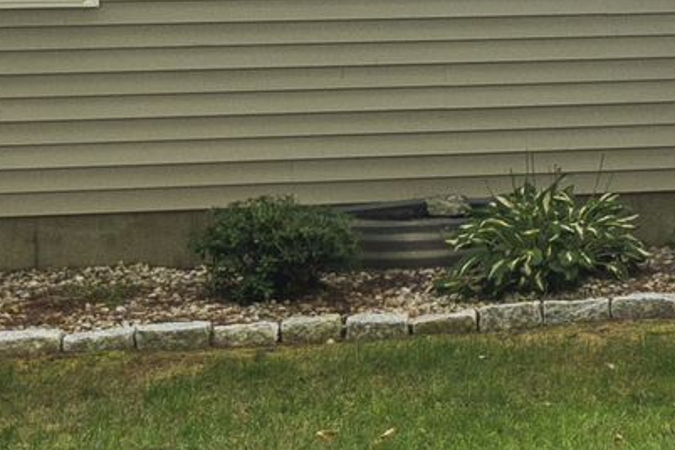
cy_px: -203
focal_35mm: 130
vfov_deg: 10.2
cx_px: 1332
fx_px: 2437
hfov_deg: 13.6
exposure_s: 1/25
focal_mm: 17
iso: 250
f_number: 9
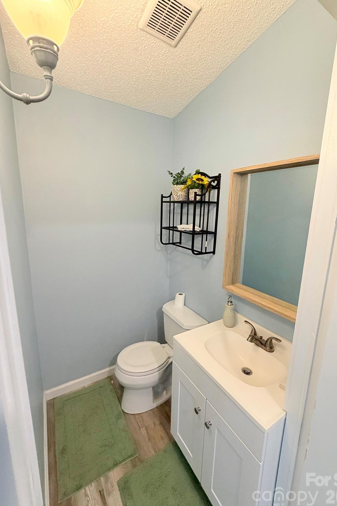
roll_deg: -1.2
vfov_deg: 100.4
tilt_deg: -11.2
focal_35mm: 15
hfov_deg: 77.3
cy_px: 250
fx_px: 211
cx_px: 172
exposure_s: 1/60
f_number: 2.2
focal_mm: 2.22
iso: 250
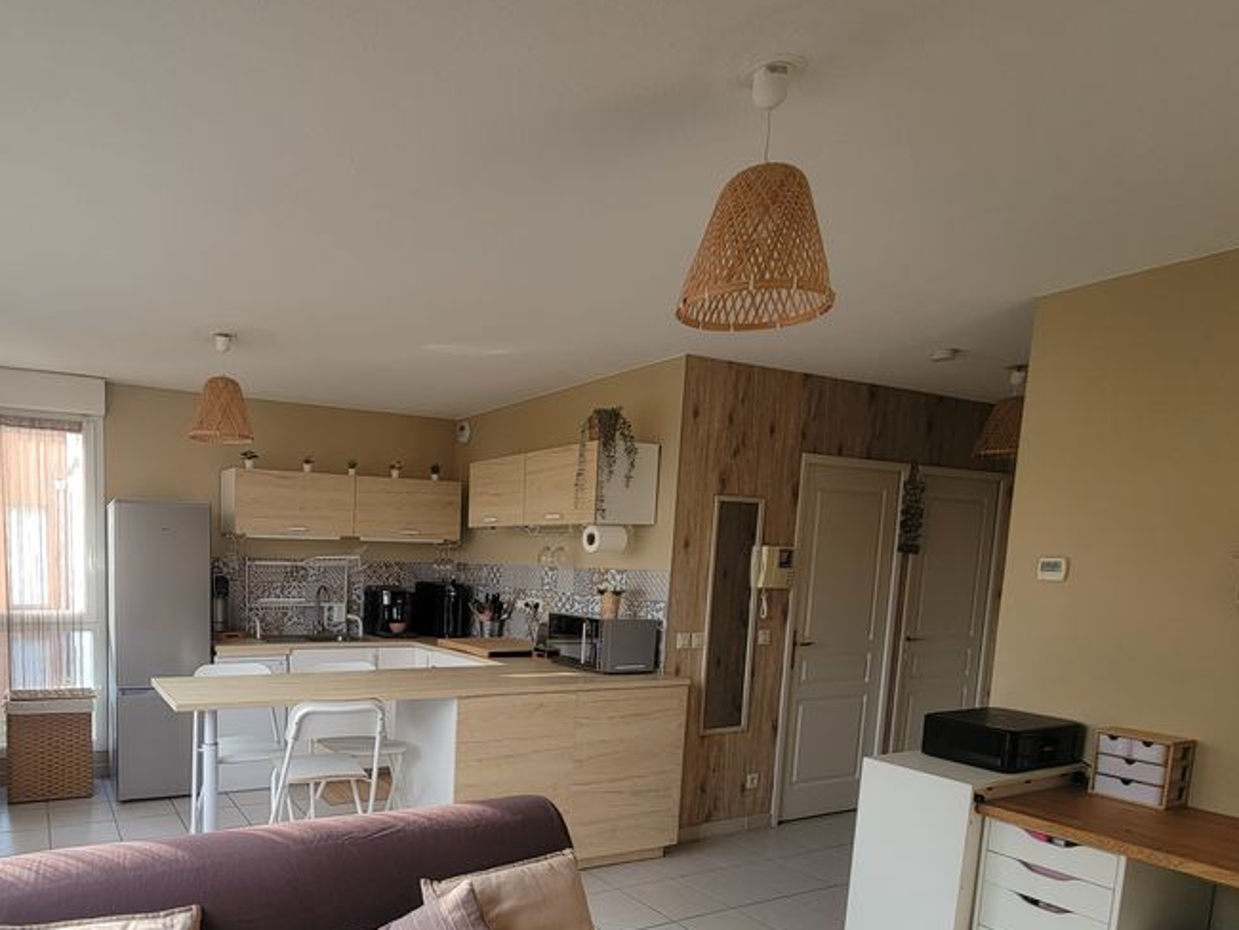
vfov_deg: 63.7
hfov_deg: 77.8
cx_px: 368
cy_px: 644
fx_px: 716
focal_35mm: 20
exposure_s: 1/60
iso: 50
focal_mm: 2.2
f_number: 2.2
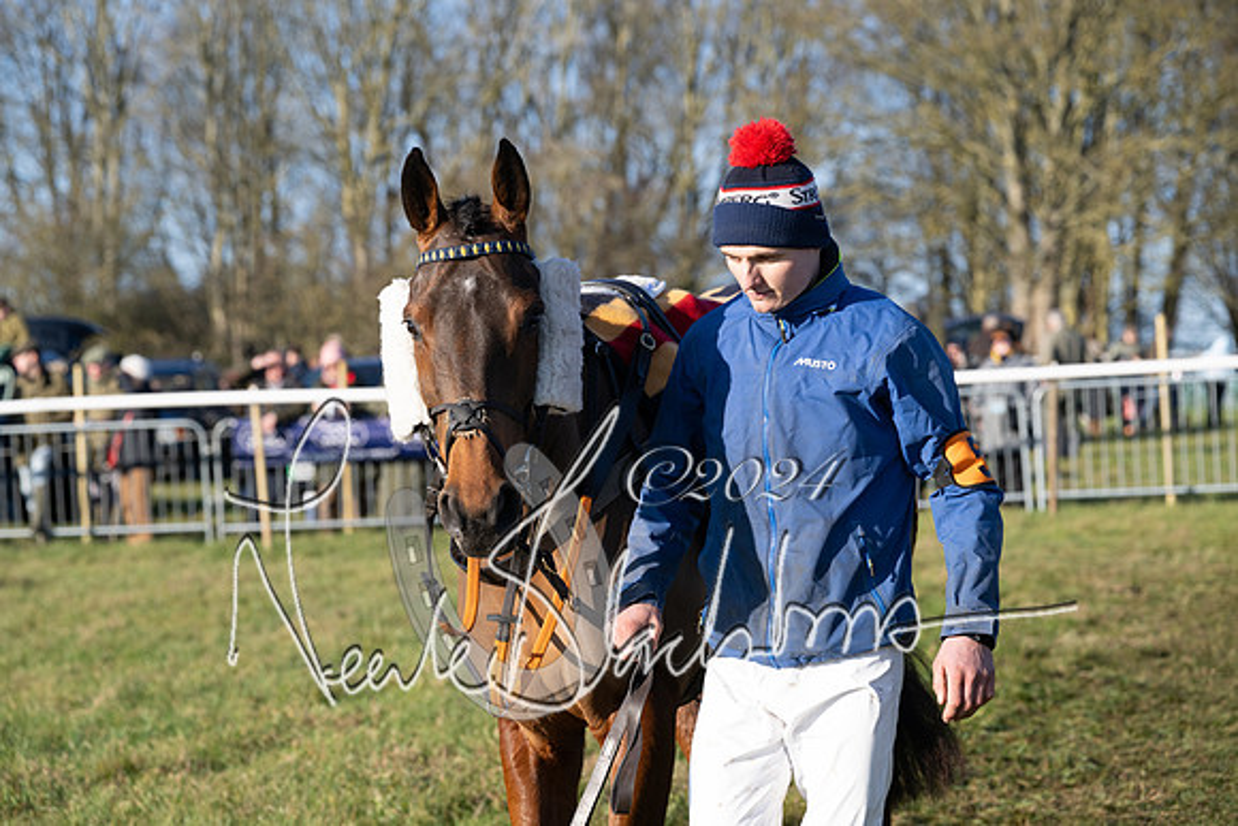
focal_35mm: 110
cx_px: 619
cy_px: 413
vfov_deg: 12.5
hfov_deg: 18.6
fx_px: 3783
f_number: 5
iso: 400
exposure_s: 1/1250
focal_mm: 110
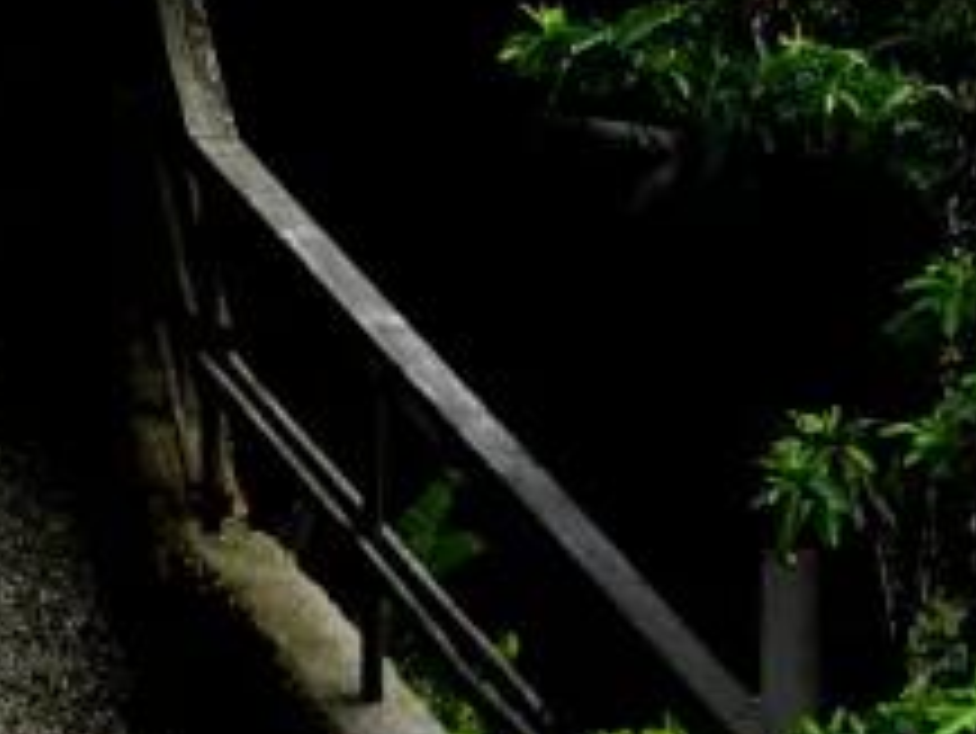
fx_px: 11510
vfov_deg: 3.5
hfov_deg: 4.9
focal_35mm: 408
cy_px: -1720
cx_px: 688
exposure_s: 1/100
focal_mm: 48
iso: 100
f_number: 9
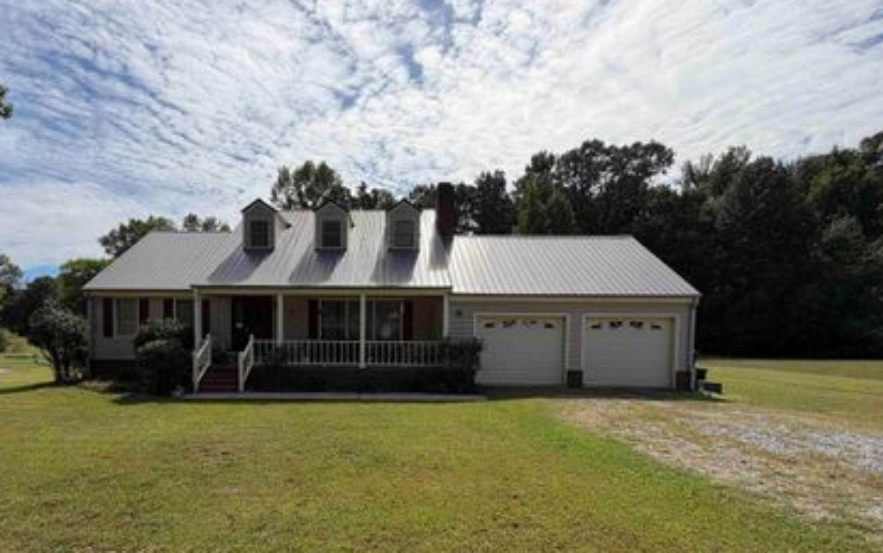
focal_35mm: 18
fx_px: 433
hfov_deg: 90.4
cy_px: 340
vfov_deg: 64.3
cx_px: 377
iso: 20
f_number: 2.2
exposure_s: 1/1656
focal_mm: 2.22
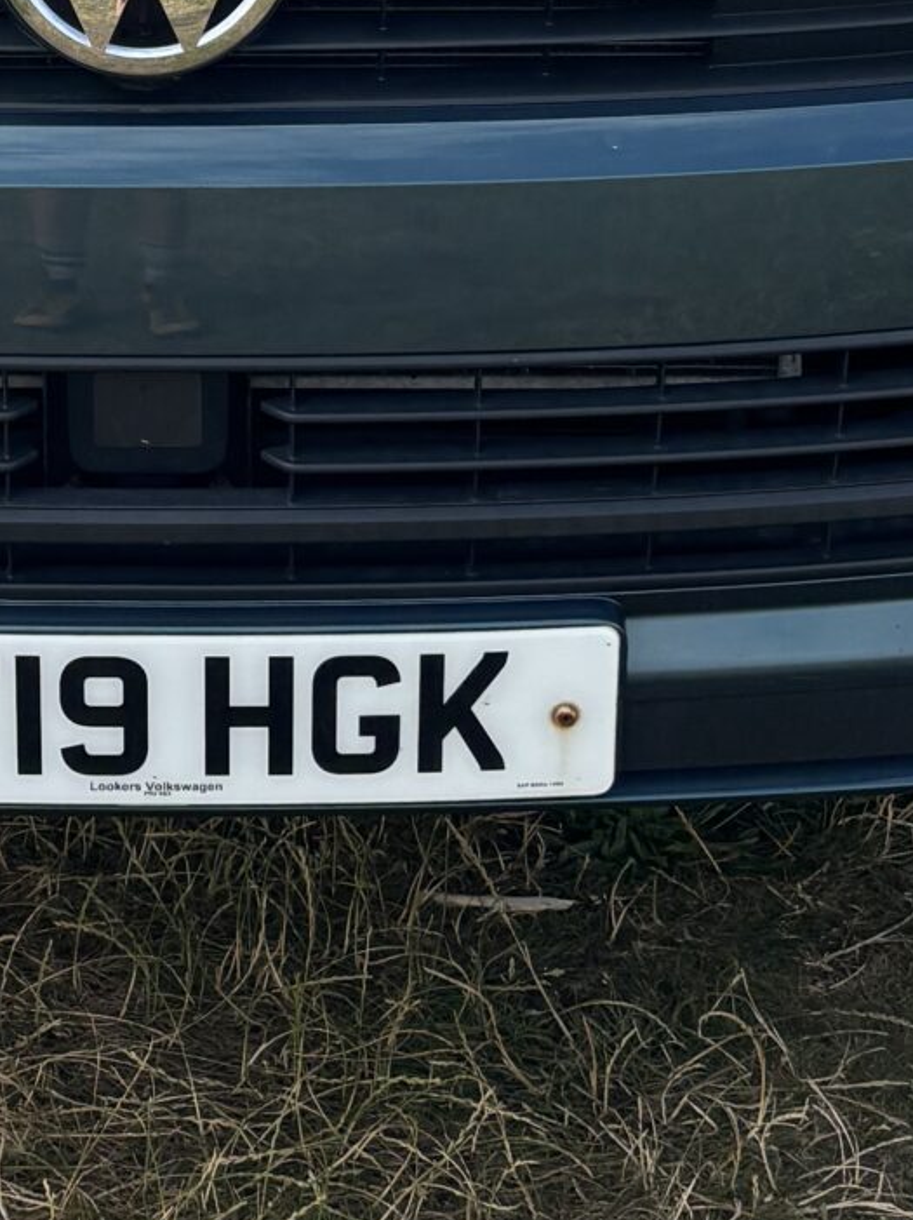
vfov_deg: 19.1
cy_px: -369
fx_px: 3344
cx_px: -14
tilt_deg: -14.6
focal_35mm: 95
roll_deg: +0.7
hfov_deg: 15.3
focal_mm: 5.96
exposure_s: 1/2639
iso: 50
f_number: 1.6
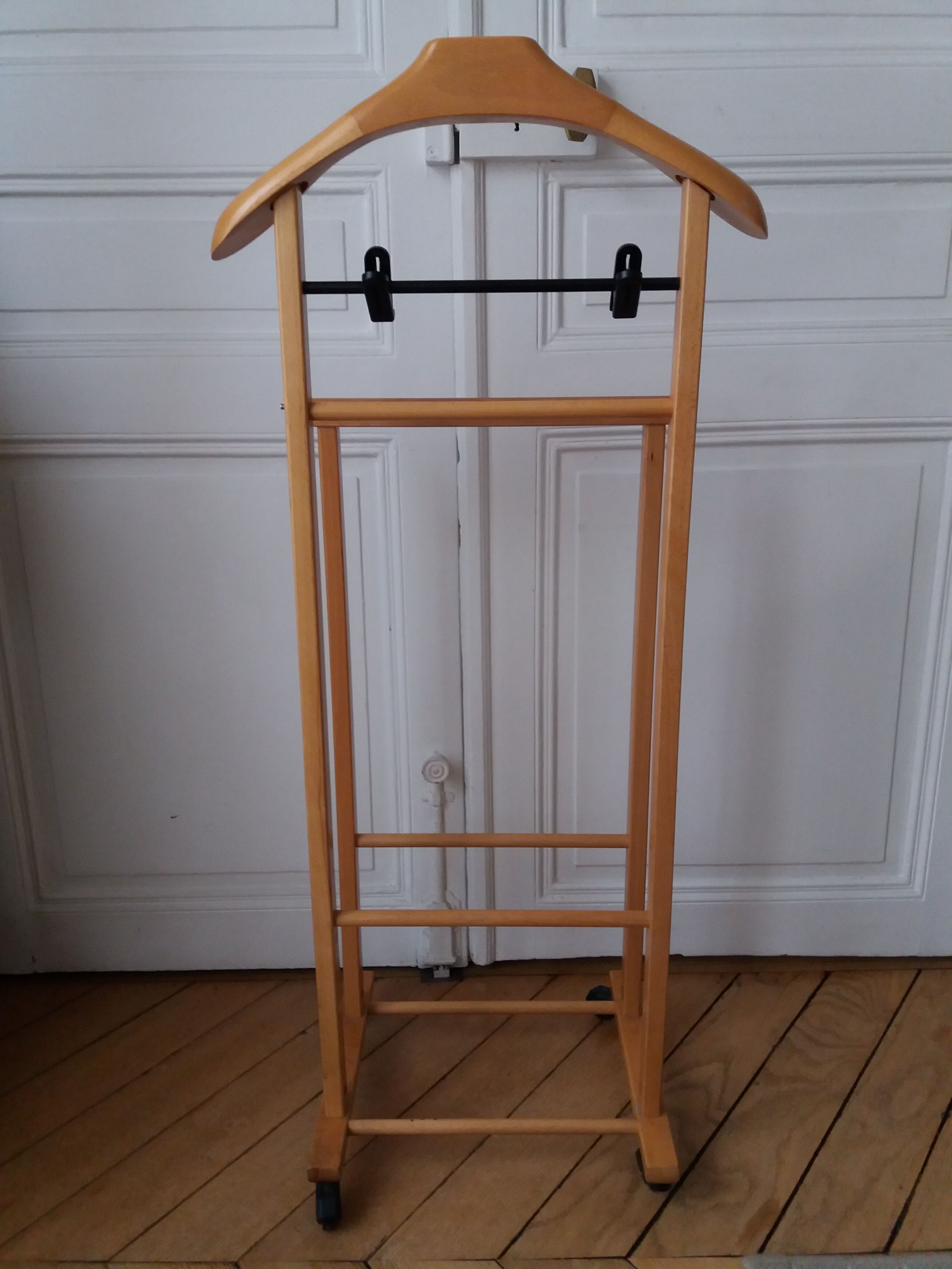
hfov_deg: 49.7
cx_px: 476
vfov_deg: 63.4
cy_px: 634
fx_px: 1027
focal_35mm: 28
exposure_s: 1/33
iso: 160
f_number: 1.9
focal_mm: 3.7
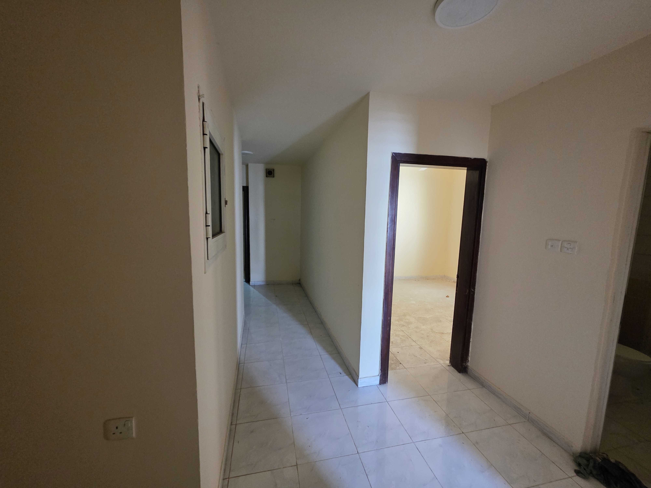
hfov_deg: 106.2
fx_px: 244
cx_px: 326
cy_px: 244
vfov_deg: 89.9
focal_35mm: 13
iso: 500
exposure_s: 1/50
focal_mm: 2.2
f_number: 1.9
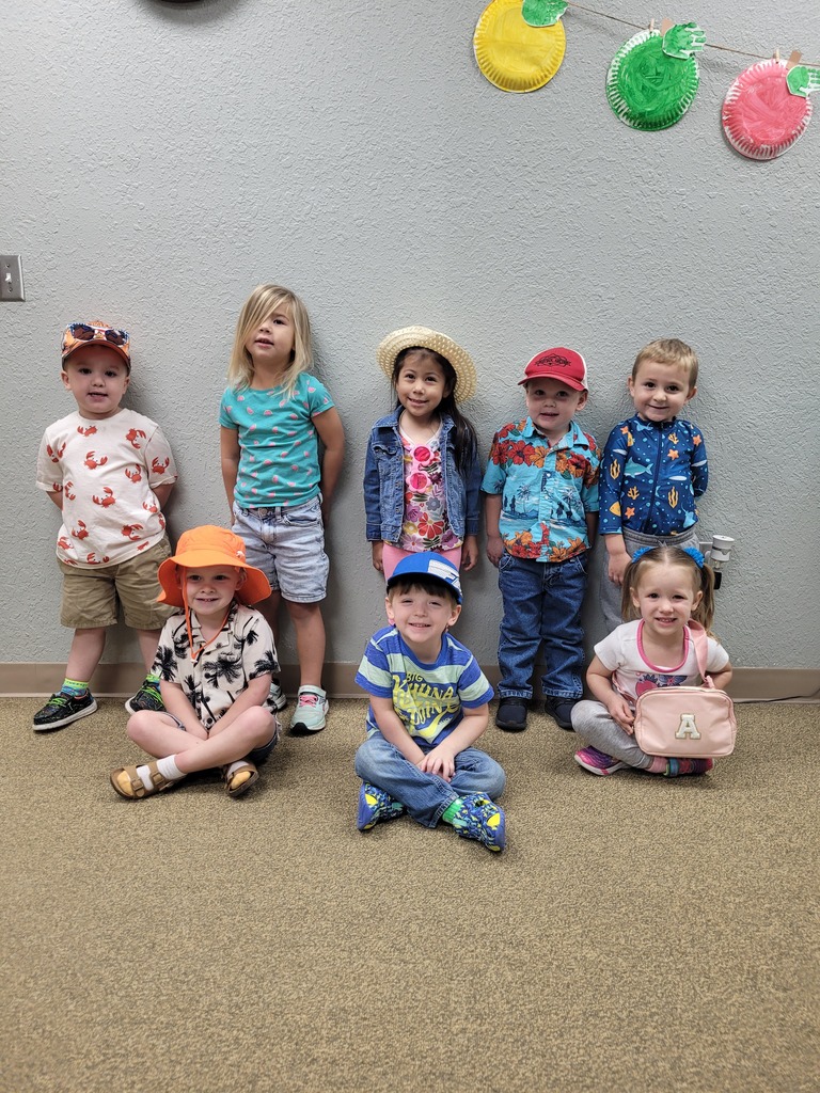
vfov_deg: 67.3
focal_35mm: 26
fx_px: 821
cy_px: 546
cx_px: 410
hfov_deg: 53.1
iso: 200
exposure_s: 1/120
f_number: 1.8
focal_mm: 5.4
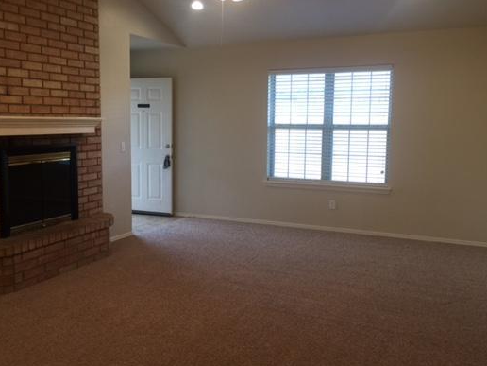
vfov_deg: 39.7
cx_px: 207
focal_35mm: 36
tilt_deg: -6.3
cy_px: 180
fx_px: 506
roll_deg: -0.6
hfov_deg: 51.2
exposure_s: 1/30
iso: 50
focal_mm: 4.15
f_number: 2.2
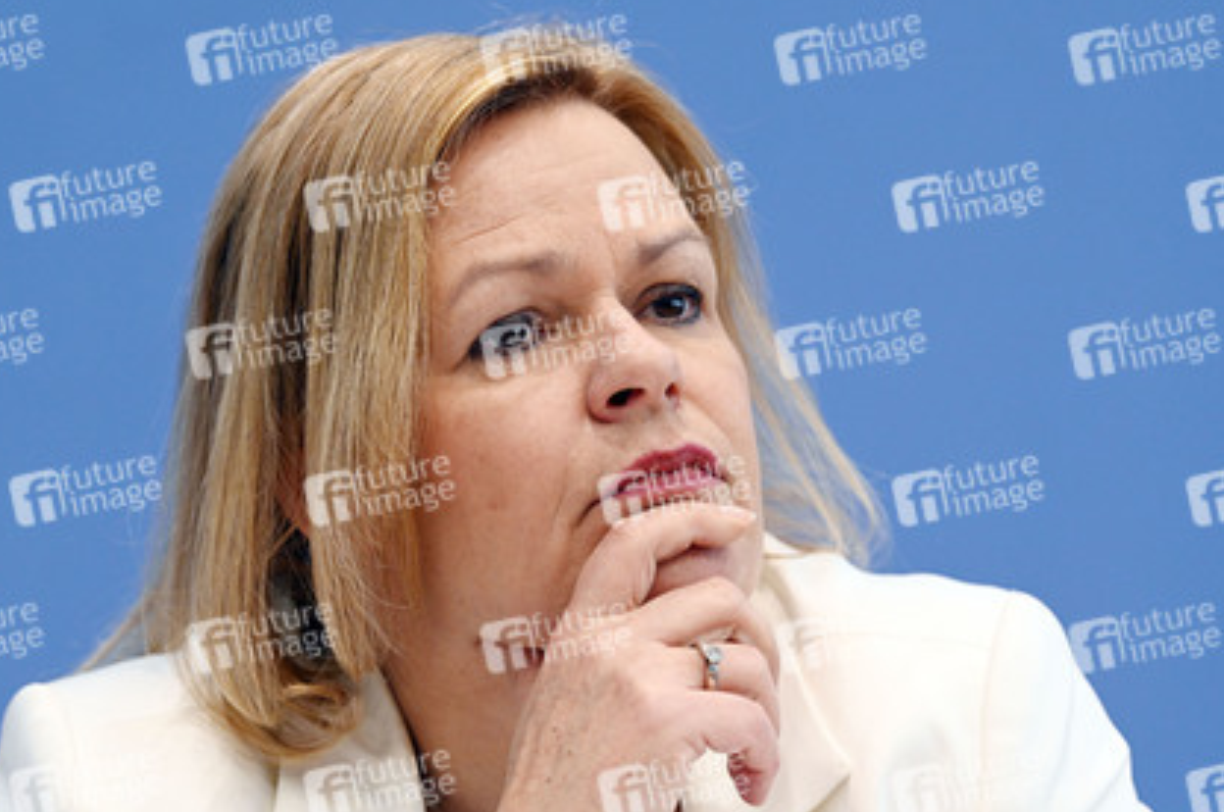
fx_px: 7367
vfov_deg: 6.3
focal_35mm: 217
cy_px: 418
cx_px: 596
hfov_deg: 9.5
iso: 3200
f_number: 5.6
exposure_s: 1/640
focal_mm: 200
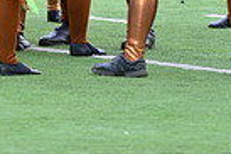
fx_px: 4832
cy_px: -181
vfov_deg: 1.8
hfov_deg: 2.7
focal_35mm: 754
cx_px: 21
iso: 640
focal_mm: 230
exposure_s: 1/320
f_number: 4.5
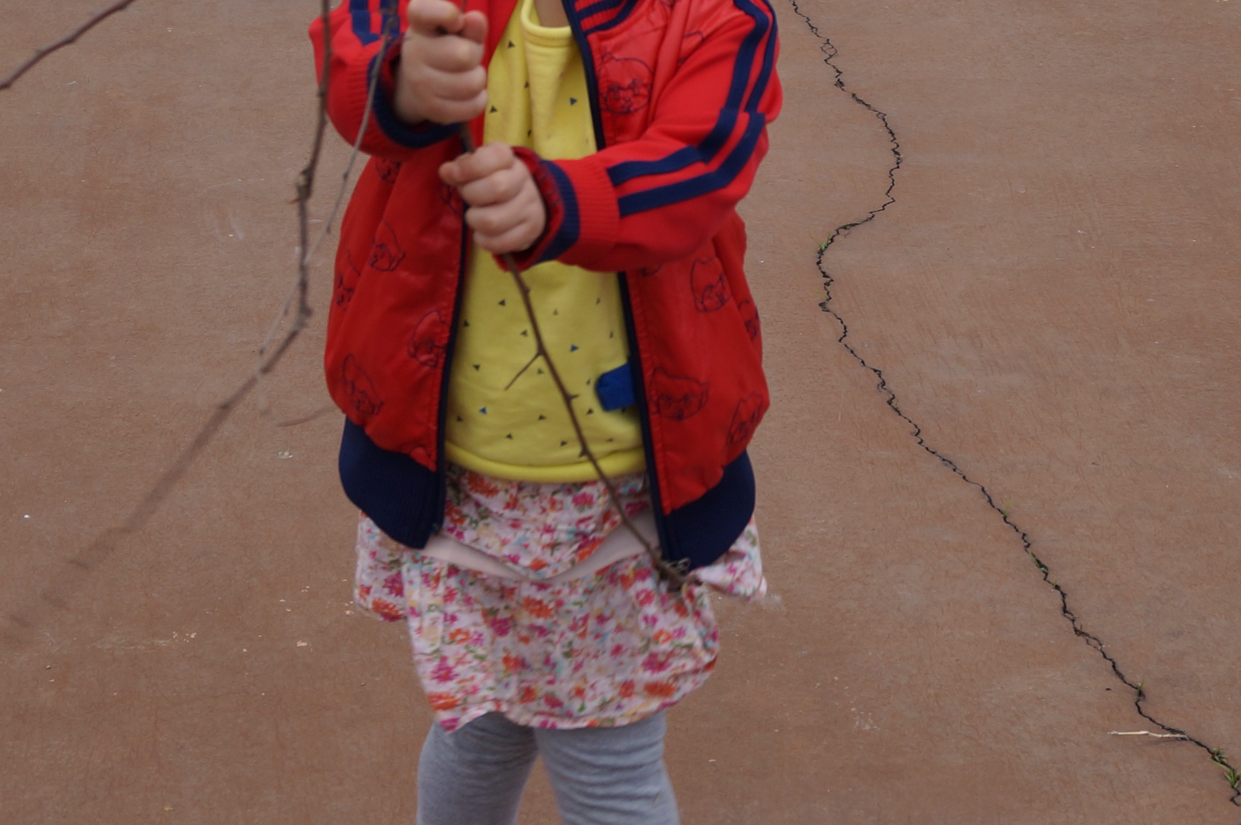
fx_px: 3306
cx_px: 687
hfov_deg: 21.3
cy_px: 217
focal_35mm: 96
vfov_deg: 14.2
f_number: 6.3
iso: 100
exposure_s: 1/125
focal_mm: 30
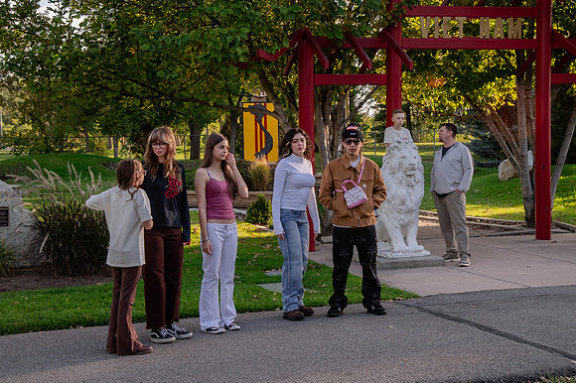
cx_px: 305
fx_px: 915
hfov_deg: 34.9
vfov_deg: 23.7
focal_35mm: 57
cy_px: 180
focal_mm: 52
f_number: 8
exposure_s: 1/160
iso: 500
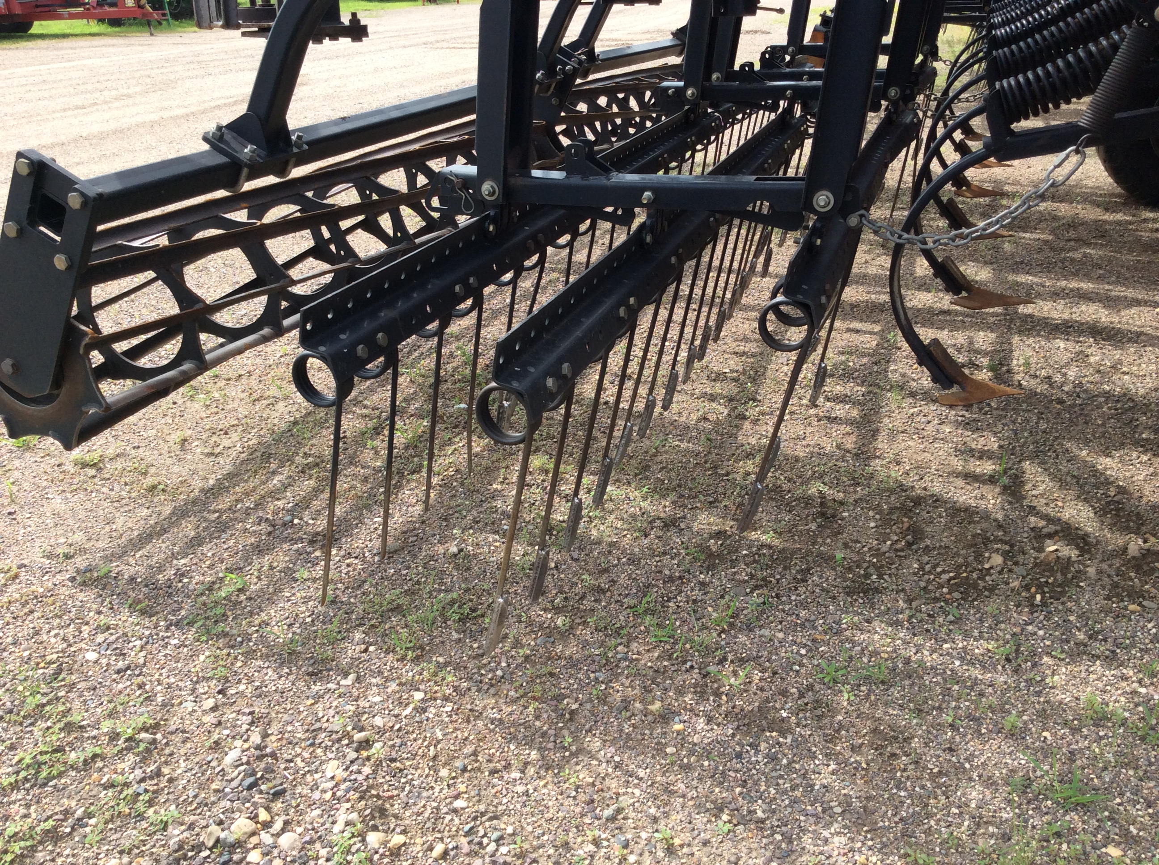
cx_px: 580
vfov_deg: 44.1
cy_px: 432
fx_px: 1070
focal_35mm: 32
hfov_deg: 56.9
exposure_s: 1/529
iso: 32
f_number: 2.4
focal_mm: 3.3
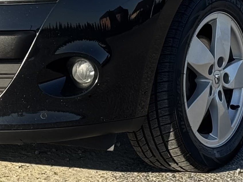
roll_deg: +0.2
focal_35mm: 229
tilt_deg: -5.6
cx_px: 124
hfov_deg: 8.6
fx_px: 1608
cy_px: -62
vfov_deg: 6.4
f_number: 1.78
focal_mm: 6.76
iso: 64
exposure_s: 1/1312
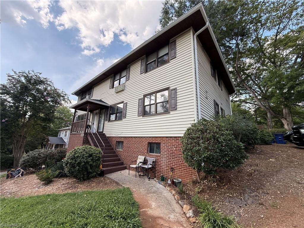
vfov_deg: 85.7
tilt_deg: +15.8
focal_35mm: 14
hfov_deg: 102.1
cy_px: 114
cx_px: 152
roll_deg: -2.7
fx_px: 123
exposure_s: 1/625
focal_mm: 2.22
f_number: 2.2
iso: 50
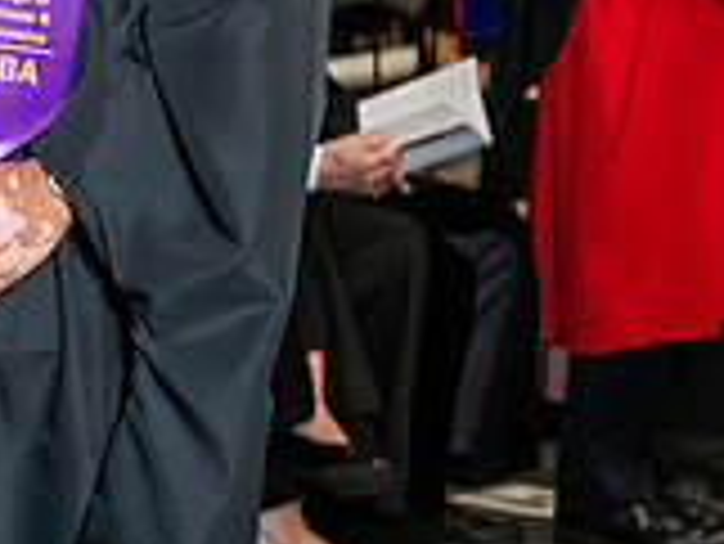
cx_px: -301
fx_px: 5065
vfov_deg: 6.1
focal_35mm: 242
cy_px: -290
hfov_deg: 8.0
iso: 2000
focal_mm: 70
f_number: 5
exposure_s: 1/200
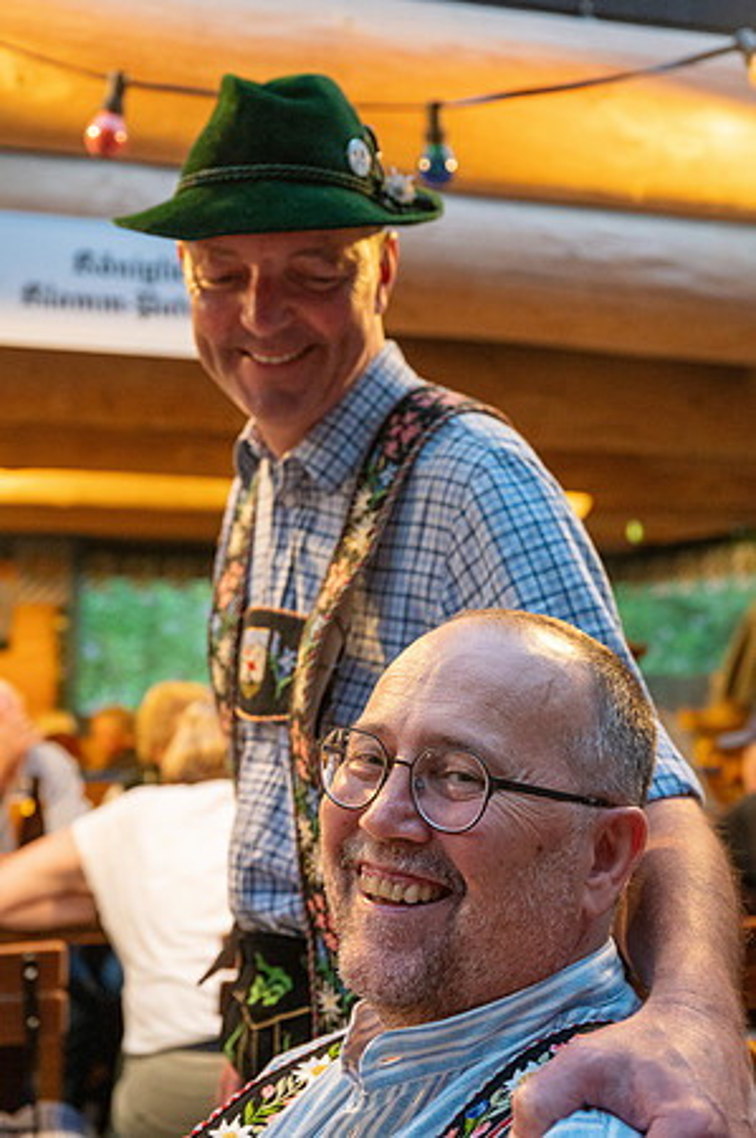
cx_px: 378
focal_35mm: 41
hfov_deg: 32.6
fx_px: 1294
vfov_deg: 47.5
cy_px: 569
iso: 5000
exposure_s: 1/80
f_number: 4.5
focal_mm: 41
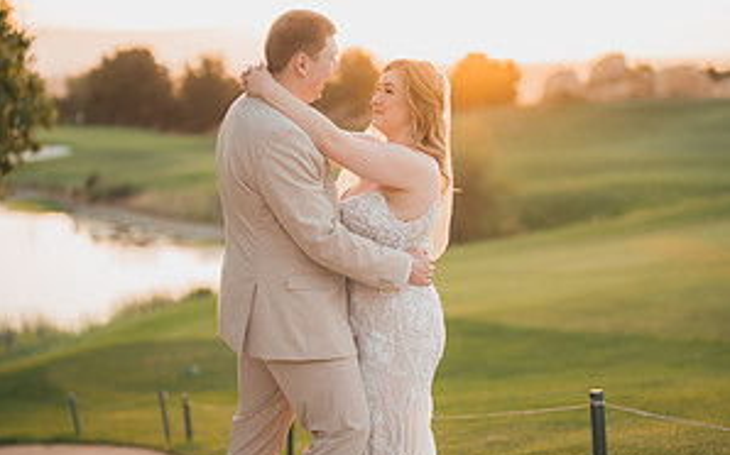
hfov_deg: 26.8
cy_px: 237
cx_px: 365
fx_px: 1531
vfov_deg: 16.9
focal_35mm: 77
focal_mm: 50
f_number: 1.2
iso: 125
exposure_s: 1/320
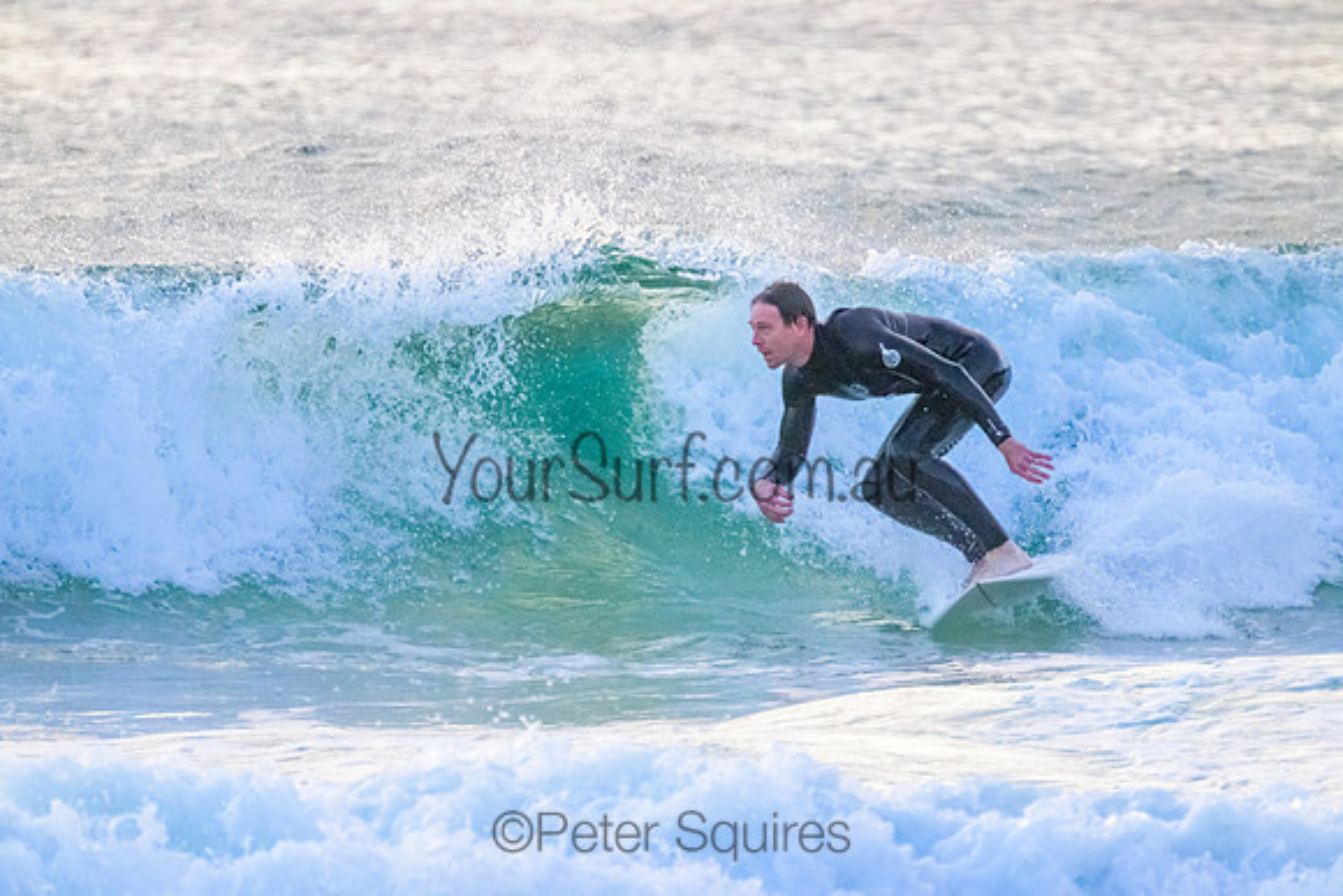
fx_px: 29850
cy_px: 448
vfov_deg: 1.7
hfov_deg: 2.6
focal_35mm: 800
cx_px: 672
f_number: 11
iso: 9000
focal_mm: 800
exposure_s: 1/1250
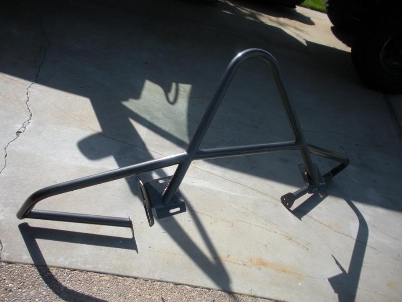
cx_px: 201
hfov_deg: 52.6
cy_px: 151
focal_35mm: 35
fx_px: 406
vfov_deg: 40.7
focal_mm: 6.3
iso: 64
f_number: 3.5
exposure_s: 1/484
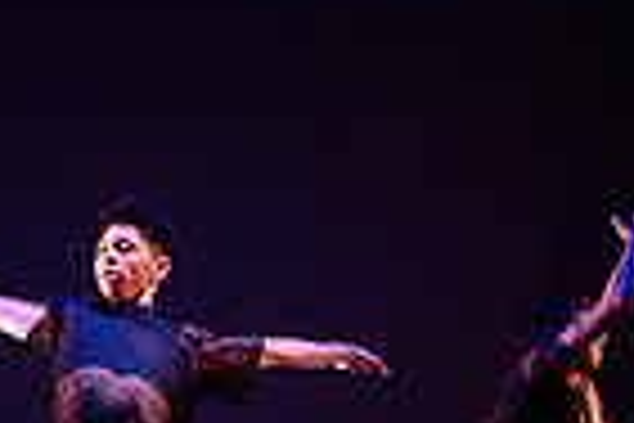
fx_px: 2060
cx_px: 320
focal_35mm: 117
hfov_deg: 17.5
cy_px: 534
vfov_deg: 11.4
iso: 1000
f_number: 1.4
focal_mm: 24
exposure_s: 1/320
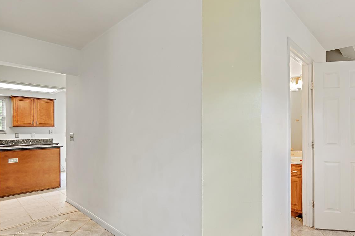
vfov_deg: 61.7
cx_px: 228
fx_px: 197
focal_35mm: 20
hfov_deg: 81.9
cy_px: 134
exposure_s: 1/6
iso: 400
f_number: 4
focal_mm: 10
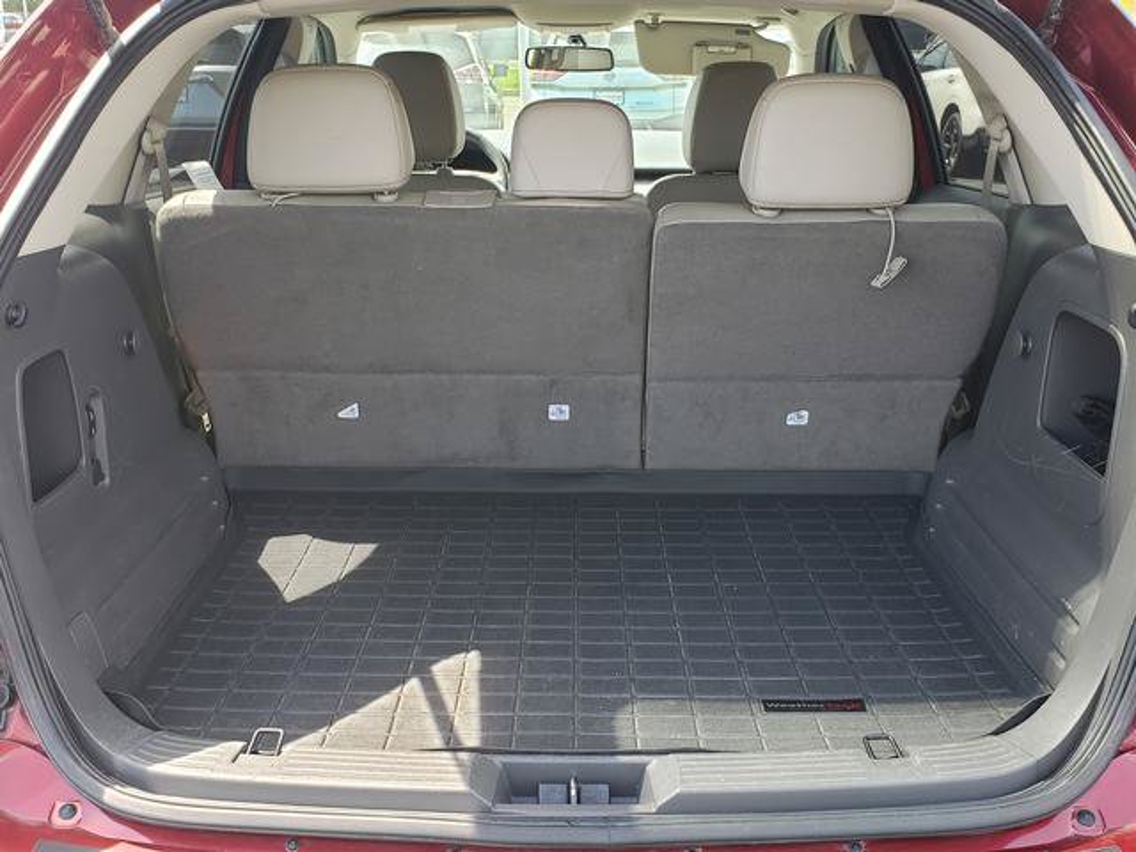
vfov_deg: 53.1
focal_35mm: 26
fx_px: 853
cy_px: 426
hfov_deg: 67.3
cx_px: 568
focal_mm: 4.3
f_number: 2.4
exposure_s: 1/93
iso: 50
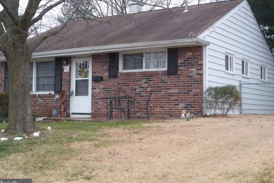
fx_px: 457
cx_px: 137
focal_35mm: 60
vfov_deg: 22.6
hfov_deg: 33.4
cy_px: 86
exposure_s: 1/50
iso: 400
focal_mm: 10
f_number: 5.2
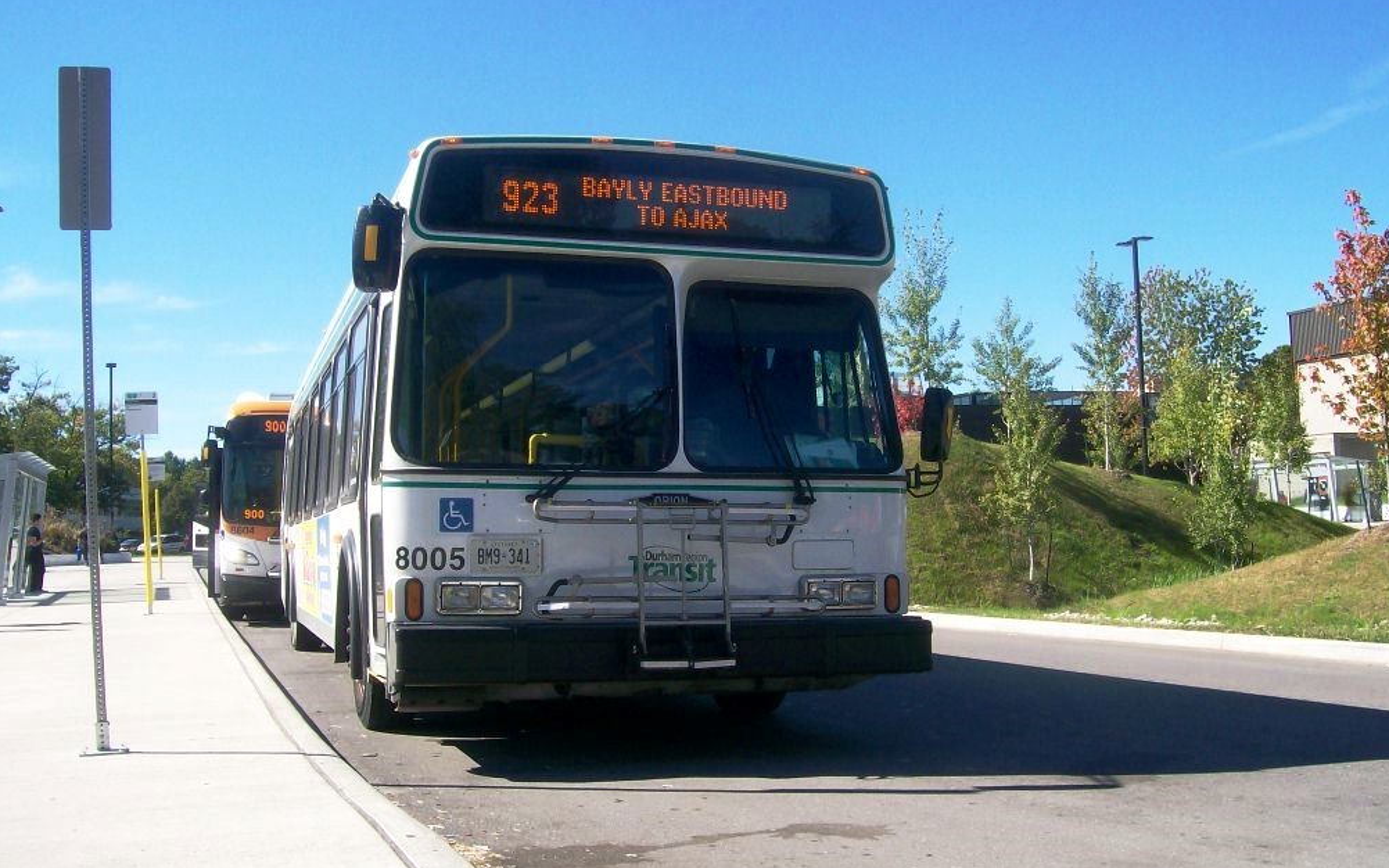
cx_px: 685
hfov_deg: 50.4
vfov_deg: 32.8
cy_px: 452
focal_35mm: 39
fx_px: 1476
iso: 80
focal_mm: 6
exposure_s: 1/347
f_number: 4.8
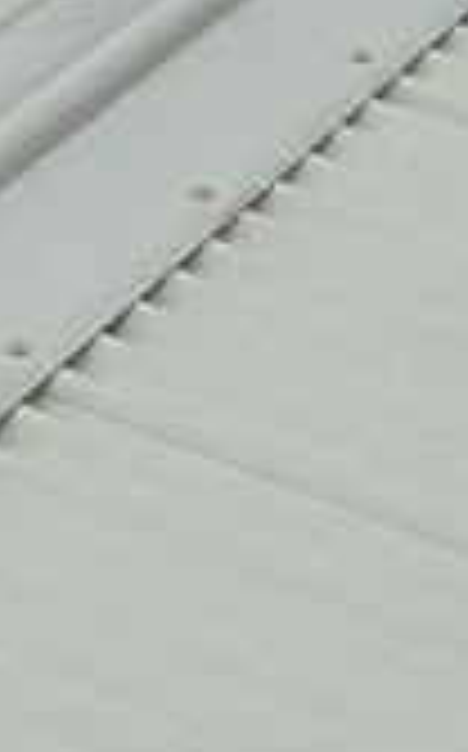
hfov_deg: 5.5
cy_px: 1072
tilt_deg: -28.0
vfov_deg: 9.3
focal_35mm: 221
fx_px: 4522
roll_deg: +1.1
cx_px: -1012
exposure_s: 1/1342
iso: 25
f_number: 1.8
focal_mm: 3
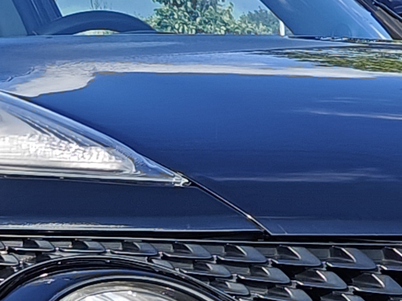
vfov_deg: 5.5
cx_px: -67
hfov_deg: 7.3
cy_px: 327
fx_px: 3147
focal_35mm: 271
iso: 50
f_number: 2
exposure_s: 1/986
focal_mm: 7.08
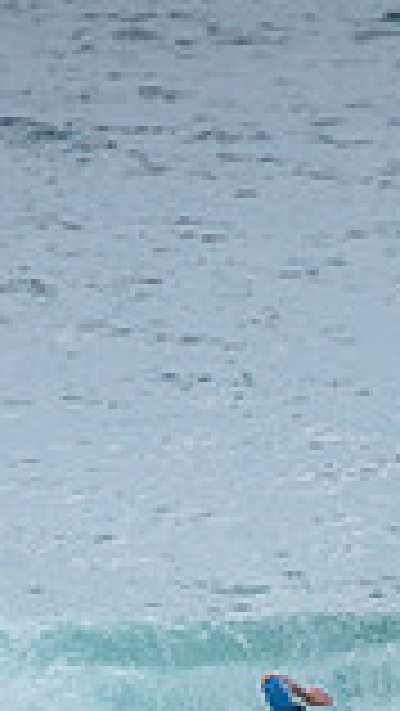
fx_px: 35581
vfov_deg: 1.1
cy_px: 759
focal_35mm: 1889
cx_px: 518
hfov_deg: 0.6
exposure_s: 1/1600
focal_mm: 400
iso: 500
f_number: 8
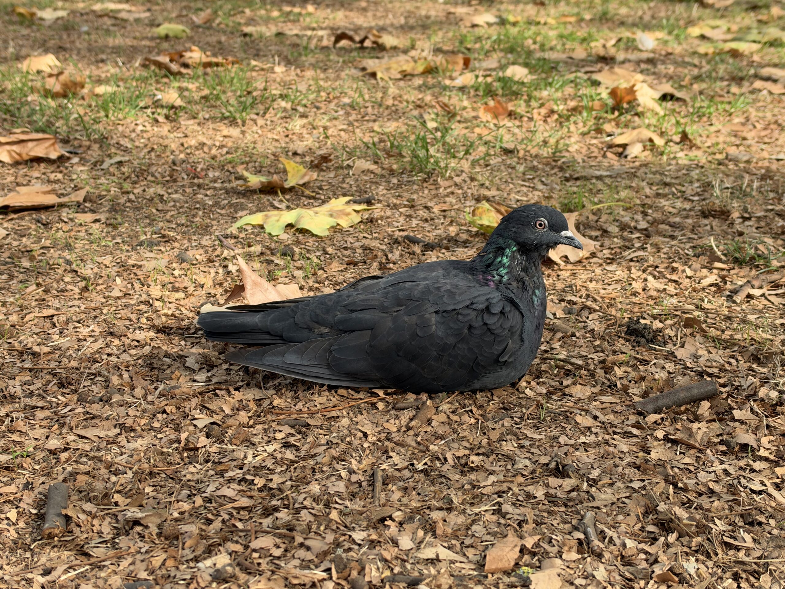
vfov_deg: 30.3
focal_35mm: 48
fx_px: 1089
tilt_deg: -19.1
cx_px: 392
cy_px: 294
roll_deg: +1.4
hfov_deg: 39.7
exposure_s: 1/485
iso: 64
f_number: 1.8
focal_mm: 6.93
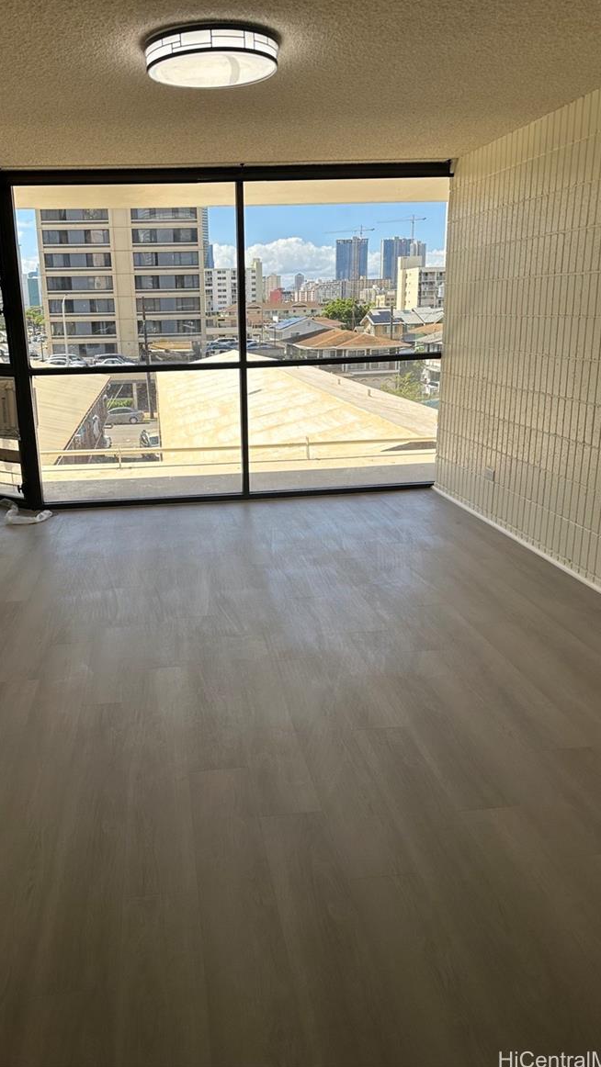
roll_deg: +1.0
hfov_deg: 42.5
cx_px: 221
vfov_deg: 69.8
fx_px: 765
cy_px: 518
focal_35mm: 27
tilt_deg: -15.9
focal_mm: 6.86
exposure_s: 1/864
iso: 80
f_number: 1.78
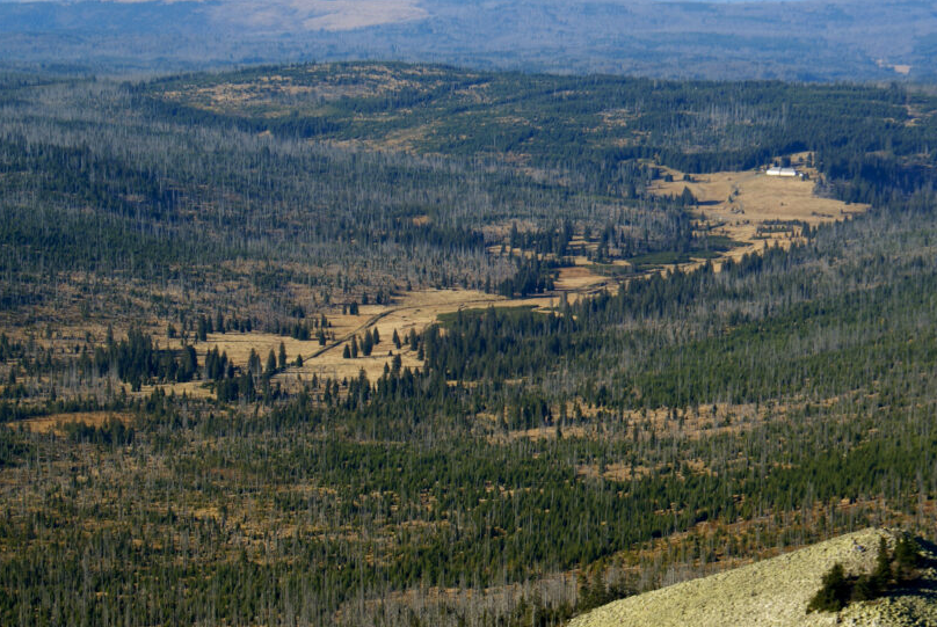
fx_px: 2971
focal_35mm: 114
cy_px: 329
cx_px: 438
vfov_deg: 12.1
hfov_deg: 17.9
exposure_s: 1/125
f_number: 10
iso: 100
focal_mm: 60
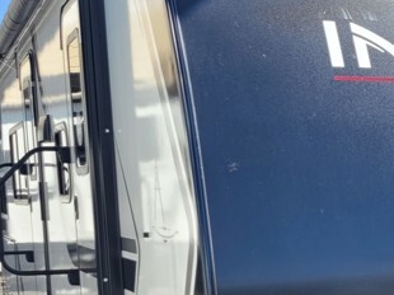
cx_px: 427
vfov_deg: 16.6
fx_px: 978
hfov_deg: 21.7
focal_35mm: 86
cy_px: 329
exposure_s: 1/1232
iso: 40
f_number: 1.8
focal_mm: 5.4
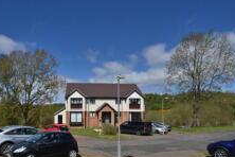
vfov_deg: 42.9
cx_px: 85
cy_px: 108
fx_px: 196
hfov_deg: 60.9
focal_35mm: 30
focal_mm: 14
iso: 2500
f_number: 22
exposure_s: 1/6400
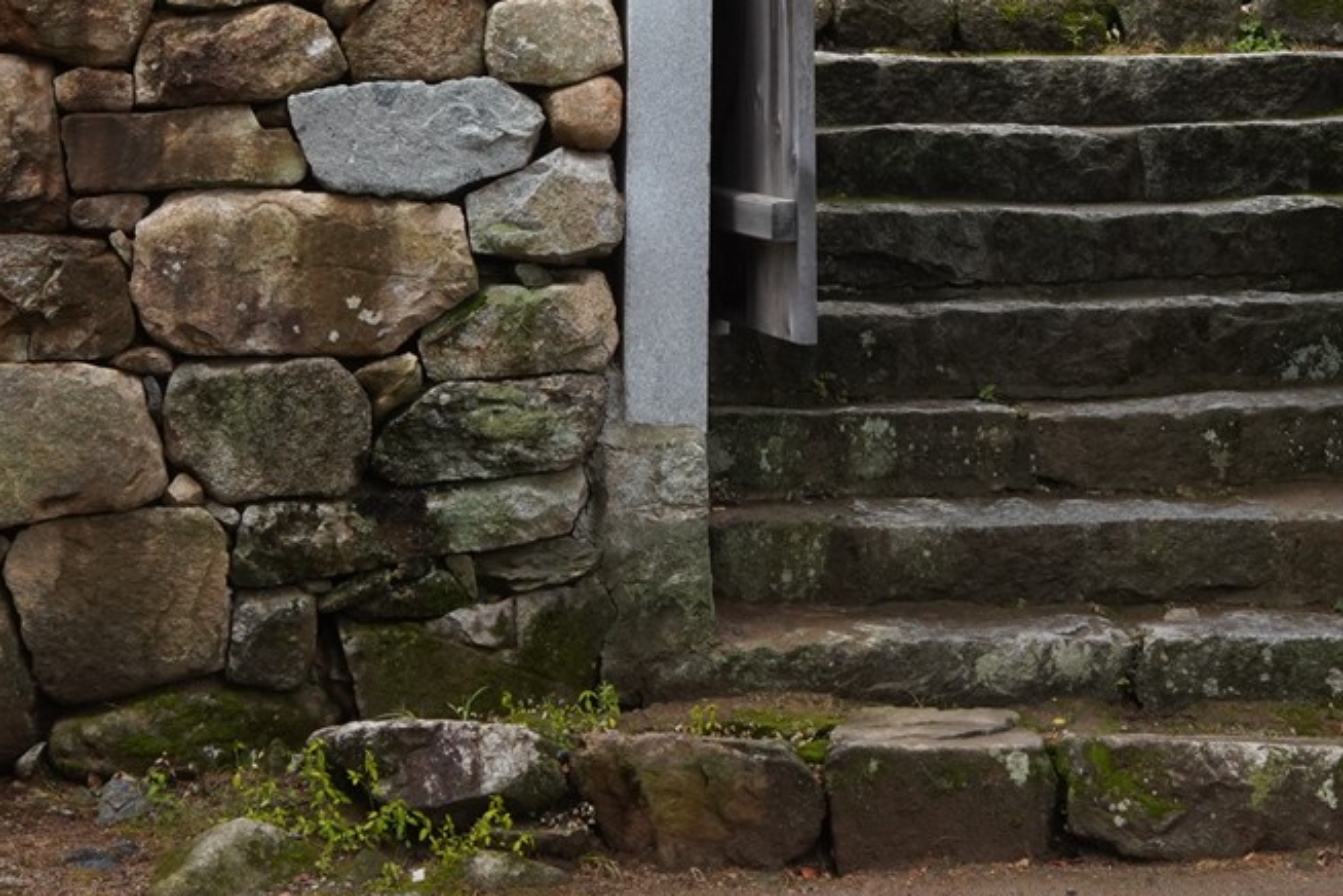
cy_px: -300
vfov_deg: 12.4
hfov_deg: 18.9
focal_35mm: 107
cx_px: 1092
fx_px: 3991
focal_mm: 35
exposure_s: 1/100
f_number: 18
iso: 800
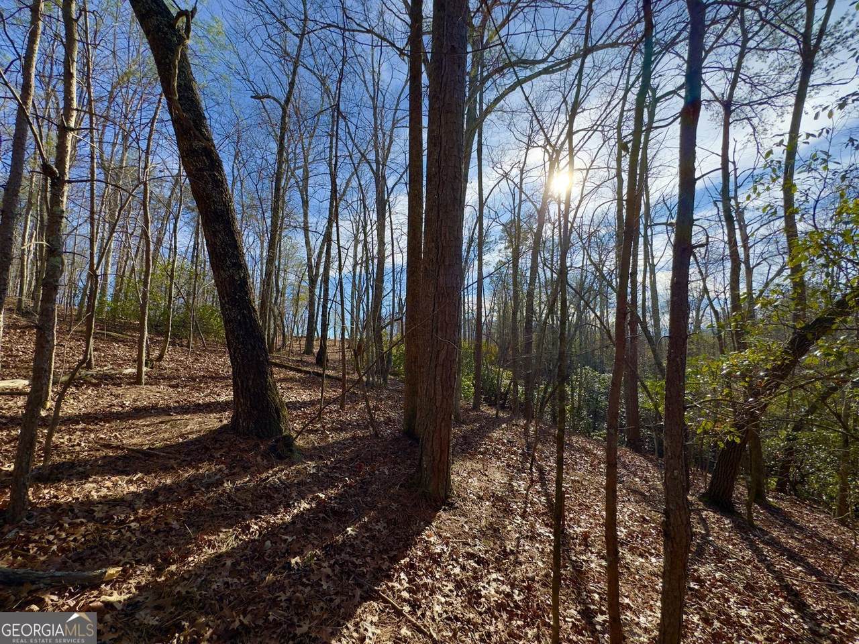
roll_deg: -0.4
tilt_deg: +7.9
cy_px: 322
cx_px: 430
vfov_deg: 85.7
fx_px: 347
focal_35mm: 14
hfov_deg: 102.1
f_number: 2.2
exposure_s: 1/734
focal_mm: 2.22
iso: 50
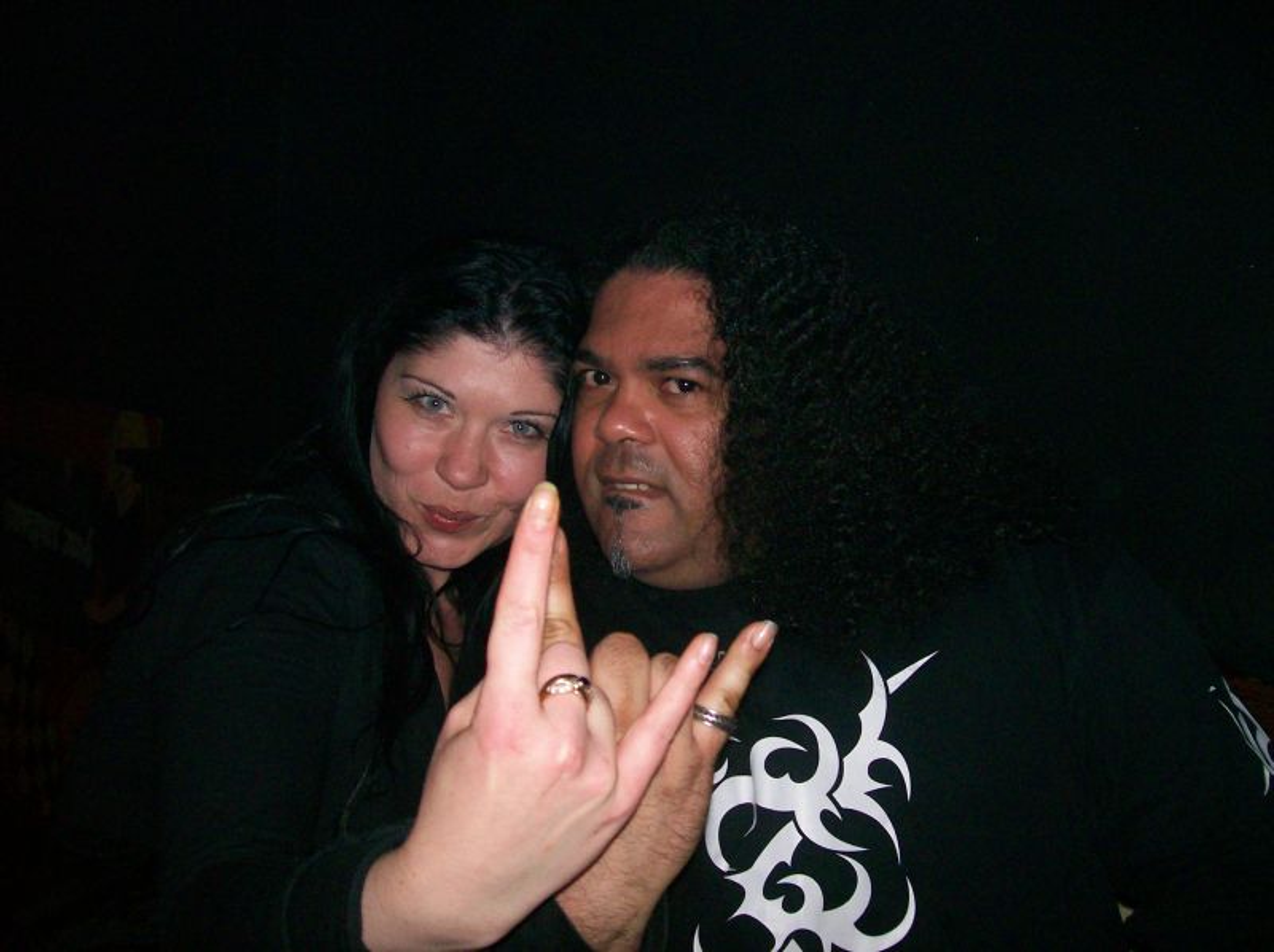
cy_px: 476
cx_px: 637
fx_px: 1323
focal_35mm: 36
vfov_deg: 39.6
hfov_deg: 51.4
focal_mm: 6
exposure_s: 1/64
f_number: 2.7
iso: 140
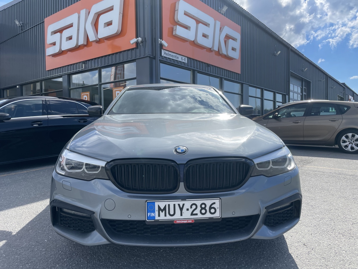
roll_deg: +0.6
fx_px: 269
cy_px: 134
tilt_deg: -2.1
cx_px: 179
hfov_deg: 67.3
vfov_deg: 53.1
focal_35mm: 26
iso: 32
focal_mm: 4.2
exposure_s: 1/3610
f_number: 1.6
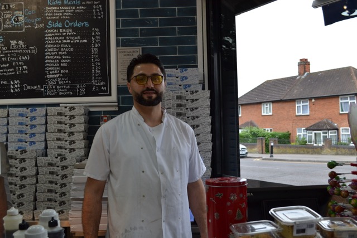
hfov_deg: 49.5
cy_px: 119
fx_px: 387
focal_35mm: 39
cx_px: 178
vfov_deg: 34.2
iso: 320
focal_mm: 26
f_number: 5.6
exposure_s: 1/125
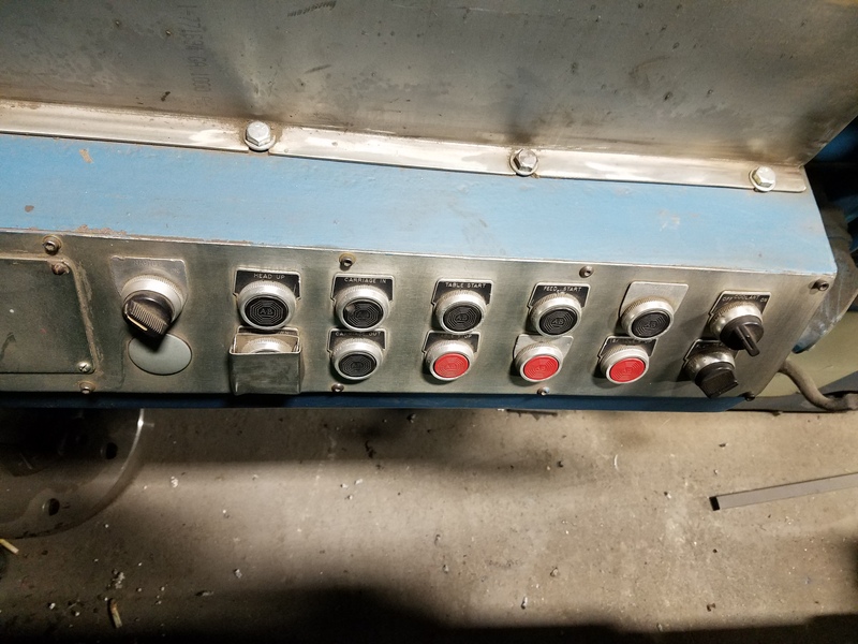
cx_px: 429
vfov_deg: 53.1
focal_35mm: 26
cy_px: 322
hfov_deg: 67.3
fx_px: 644
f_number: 1.7
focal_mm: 4.2
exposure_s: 1/15
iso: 250
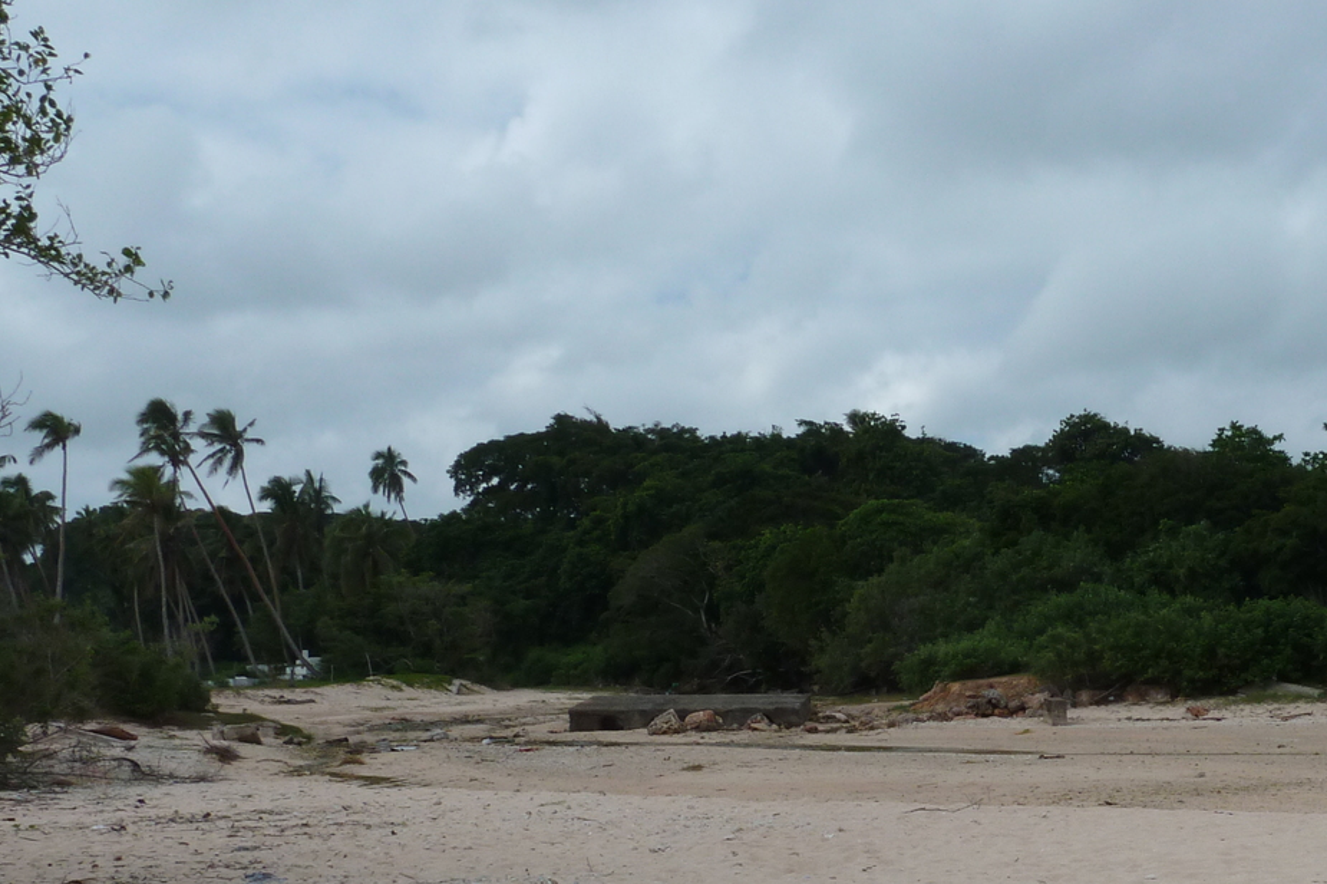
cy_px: 814
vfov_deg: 28.6
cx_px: 998
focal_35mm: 45
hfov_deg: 42.3
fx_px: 1658
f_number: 5.6
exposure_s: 1/400
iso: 80
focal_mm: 4.1
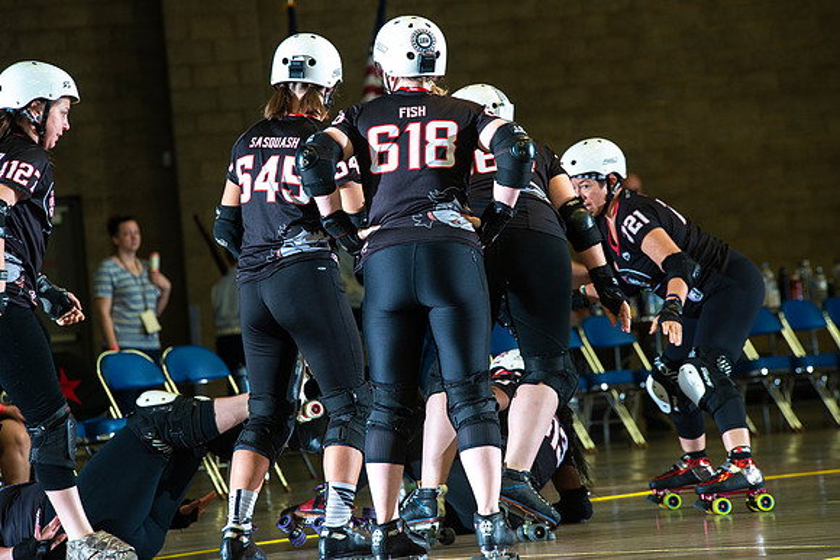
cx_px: 391
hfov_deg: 9.6
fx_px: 5007
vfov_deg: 6.4
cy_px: 259
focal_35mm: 215
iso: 1000
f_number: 6.3
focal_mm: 200
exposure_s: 1/160
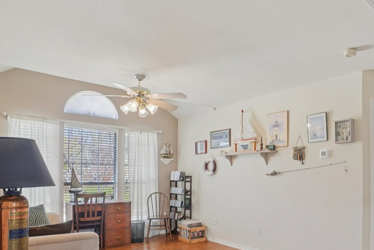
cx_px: 248
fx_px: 270
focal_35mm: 26
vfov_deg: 48.3
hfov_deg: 67.5
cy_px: 176
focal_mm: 10
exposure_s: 1/25
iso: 400
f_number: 8
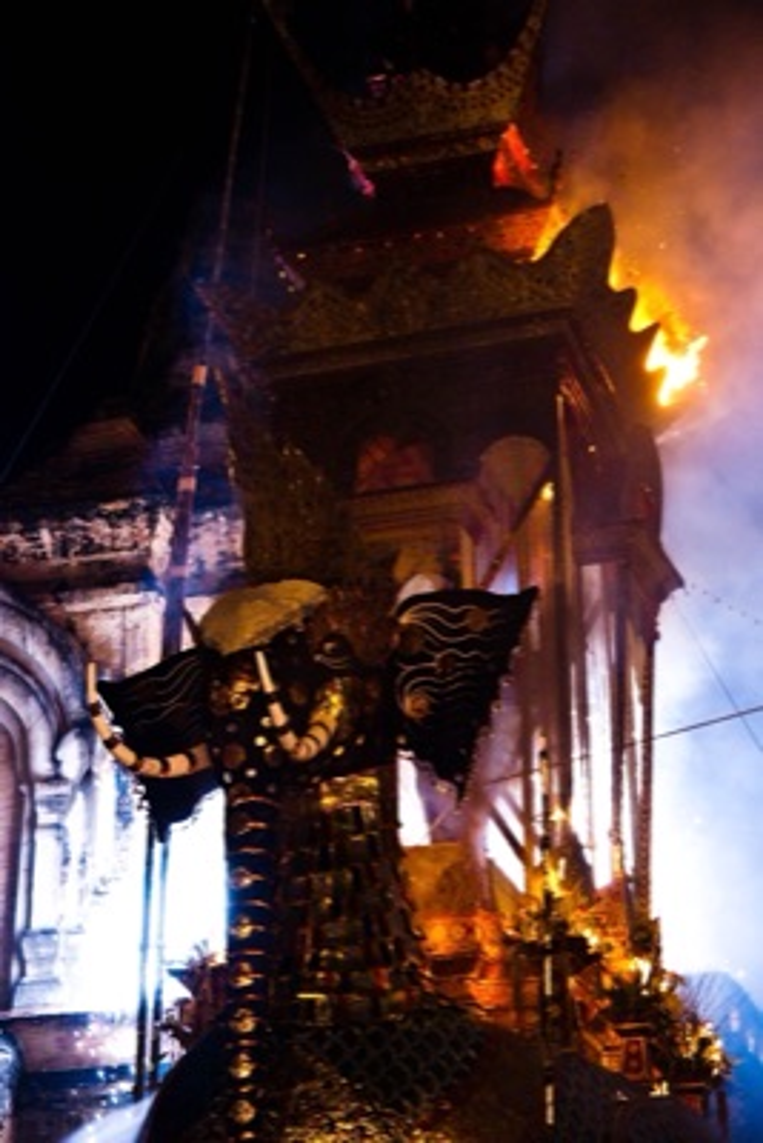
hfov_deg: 18.2
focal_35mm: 75
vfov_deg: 27.0
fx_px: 2382
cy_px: 572
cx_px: 382
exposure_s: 1/50
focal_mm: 50
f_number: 2.8
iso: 1600
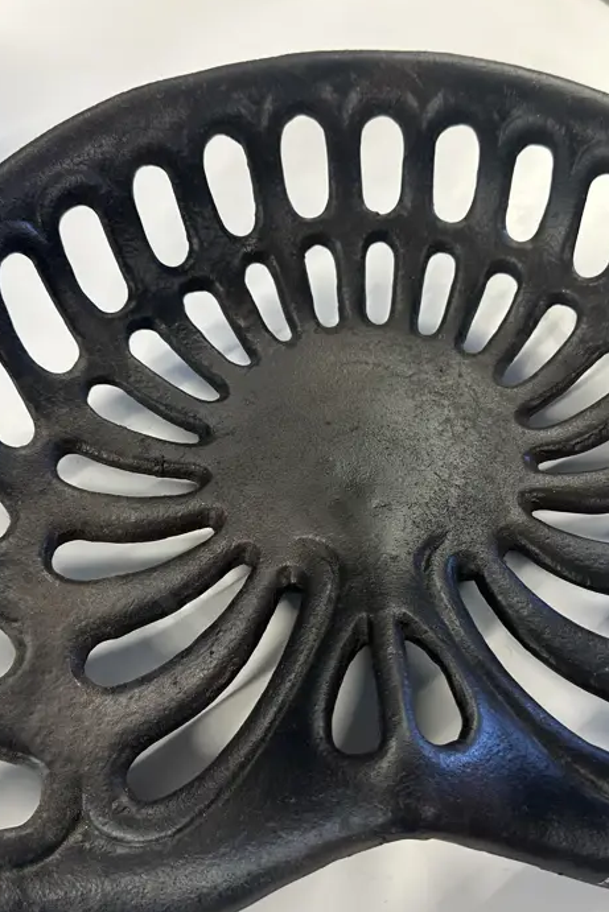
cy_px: 492
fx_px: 938
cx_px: 366
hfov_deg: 35.8
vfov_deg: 51.8
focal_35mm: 37
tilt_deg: -61.0
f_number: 1.78
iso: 125
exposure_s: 1/50
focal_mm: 6.86
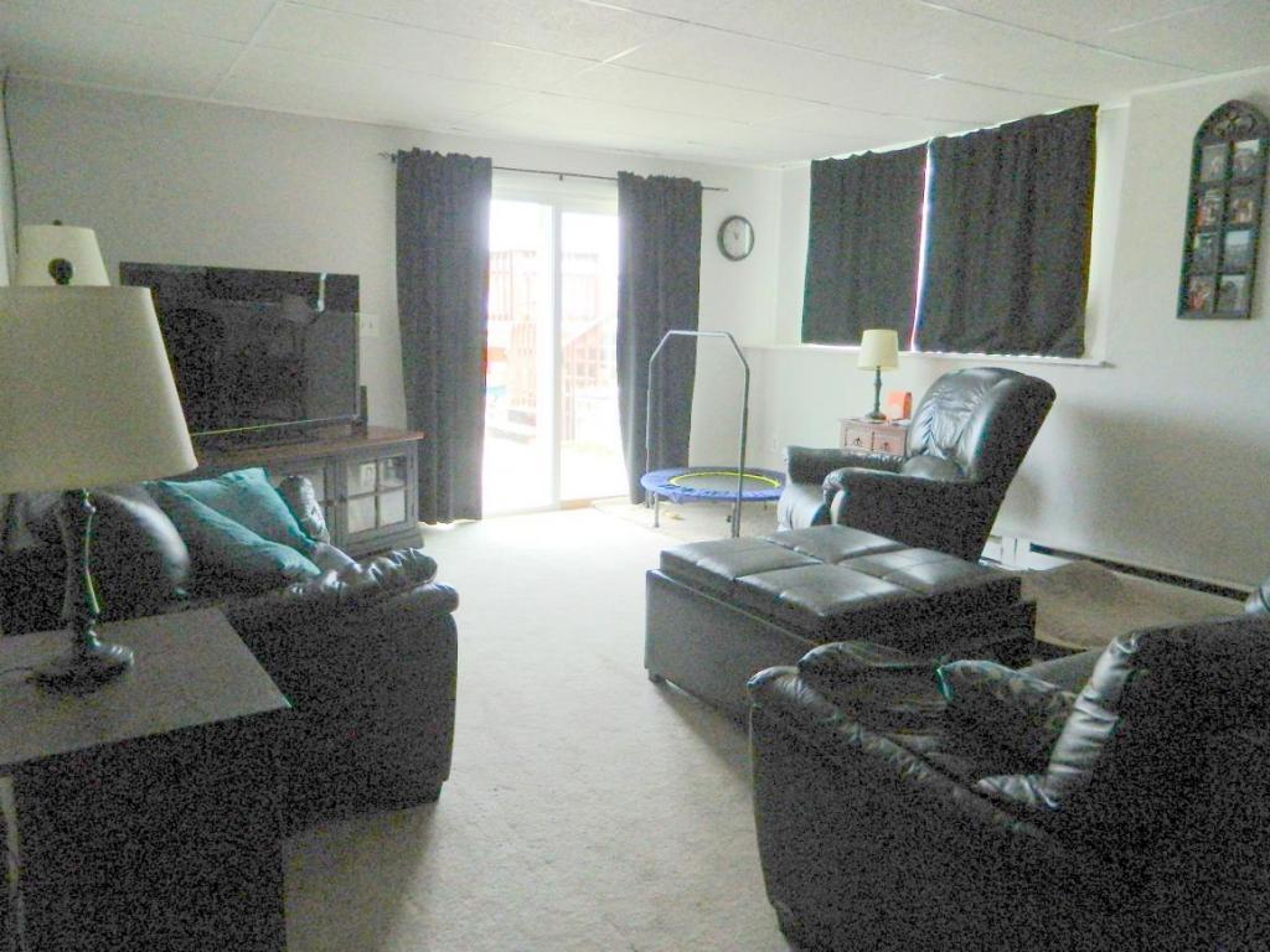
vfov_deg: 54.9
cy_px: 476
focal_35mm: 25
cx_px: 635
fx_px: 917
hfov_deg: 69.4
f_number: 3.1
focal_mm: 4.5
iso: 400
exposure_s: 1/160
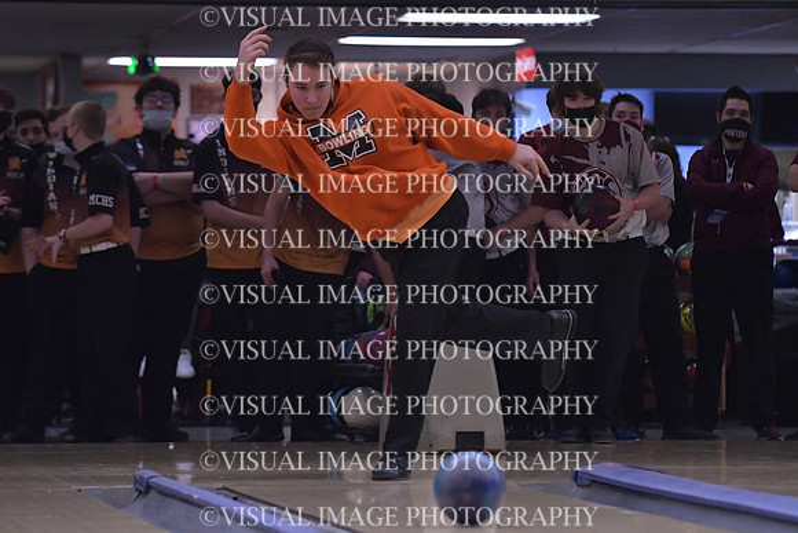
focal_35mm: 195
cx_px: 399
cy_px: 266
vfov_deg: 7.0
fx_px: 4323
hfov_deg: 10.5
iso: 5000
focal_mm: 130
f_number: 2.8
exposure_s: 1/1000
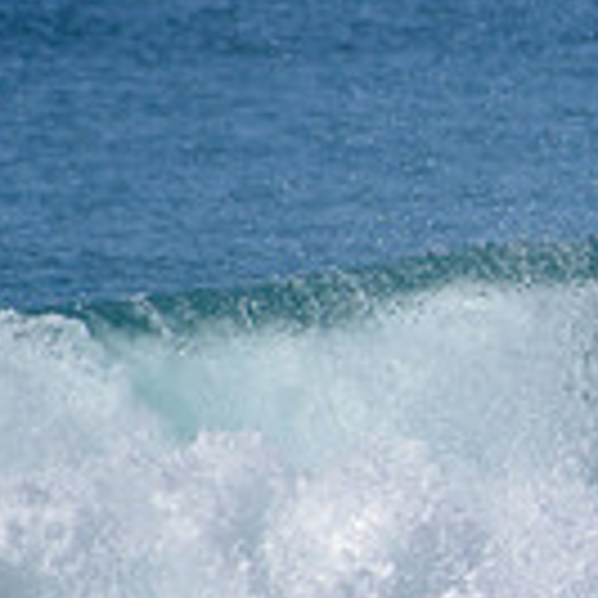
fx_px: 36275
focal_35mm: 1856
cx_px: 1142
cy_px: 402
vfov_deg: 0.9
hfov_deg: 0.9
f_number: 5.6
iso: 160
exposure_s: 1/2000
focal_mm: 500
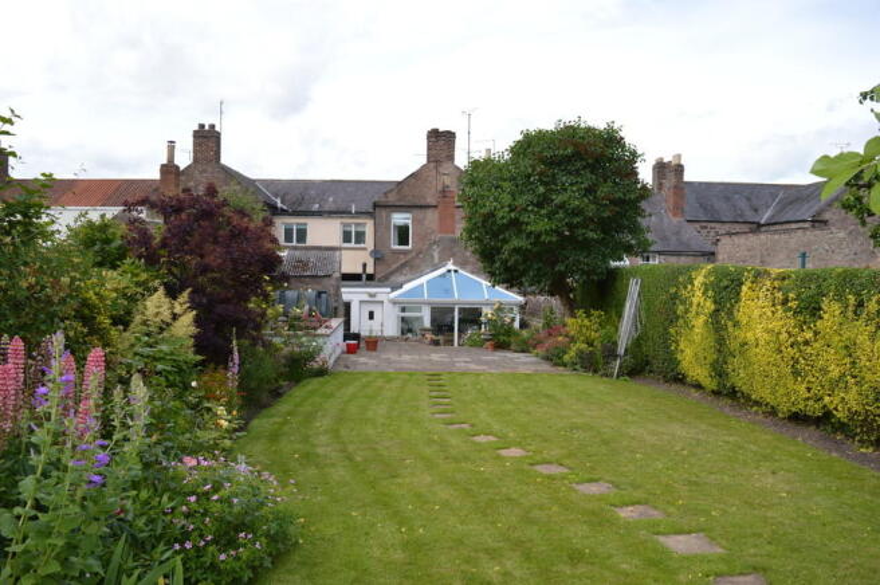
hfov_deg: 67.4
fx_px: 659
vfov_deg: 47.8
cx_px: 440
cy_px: 292
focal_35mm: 27
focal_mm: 18
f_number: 7.1
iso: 100
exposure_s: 1/200
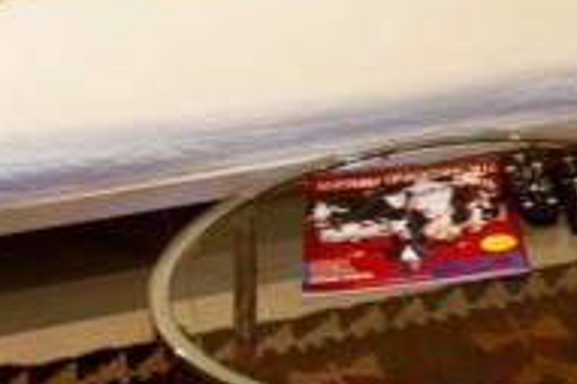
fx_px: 705
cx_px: 169
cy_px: -200
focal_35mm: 44
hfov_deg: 43.6
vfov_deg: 23.8
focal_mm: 14
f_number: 8
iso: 200
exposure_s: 1
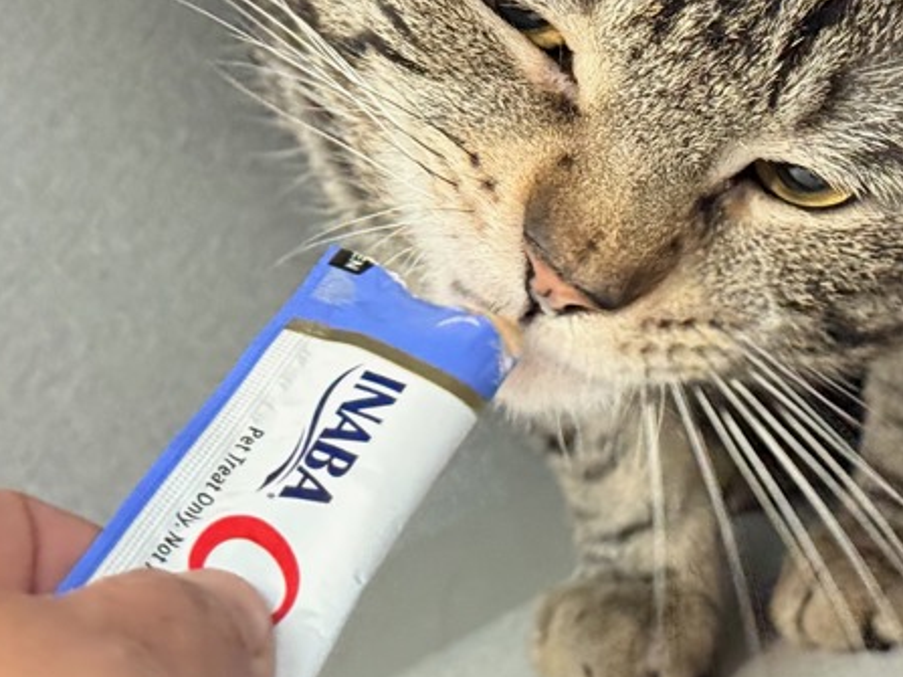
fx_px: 2869
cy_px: 121
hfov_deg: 17.7
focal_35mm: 110
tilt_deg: -13.5
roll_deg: +4.2
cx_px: 749
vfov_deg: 13.4
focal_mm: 6.76
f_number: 1.78
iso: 640
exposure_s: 1/30
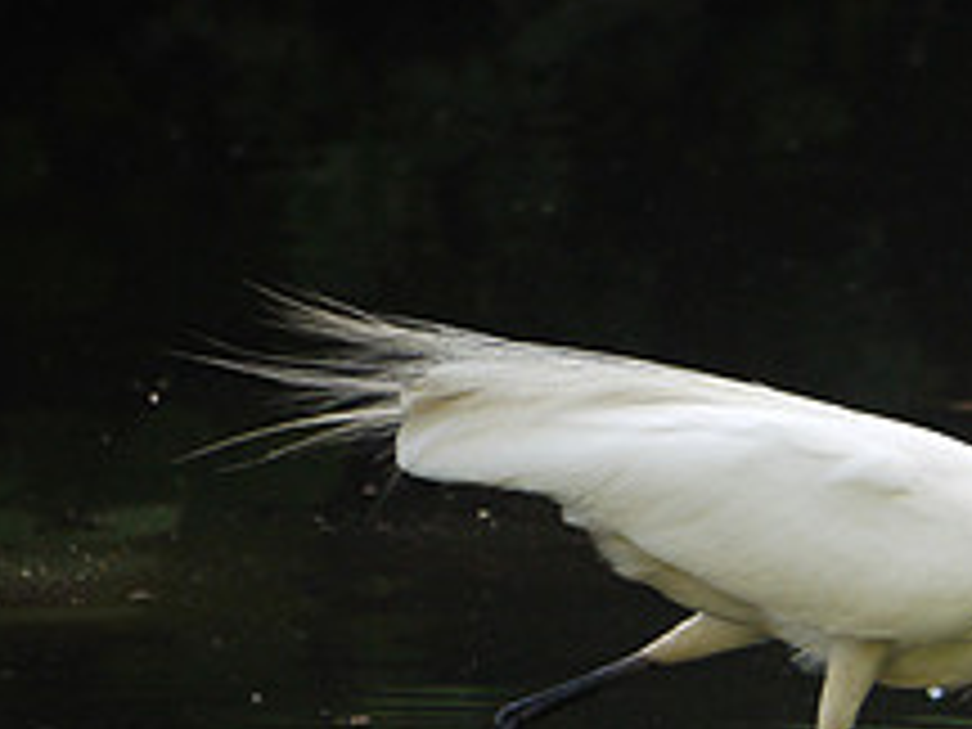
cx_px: 1296
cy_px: 686
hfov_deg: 1.2
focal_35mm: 1610
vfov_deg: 0.9
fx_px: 45208
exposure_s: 1/320
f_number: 5.6
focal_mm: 300
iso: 400
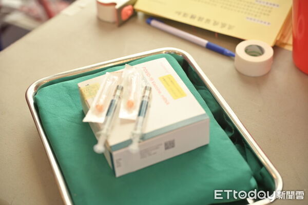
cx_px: 154
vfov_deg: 21.6
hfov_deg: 31.9
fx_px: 539
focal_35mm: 63
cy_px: 102
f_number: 4
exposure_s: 1/160
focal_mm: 63
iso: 1000
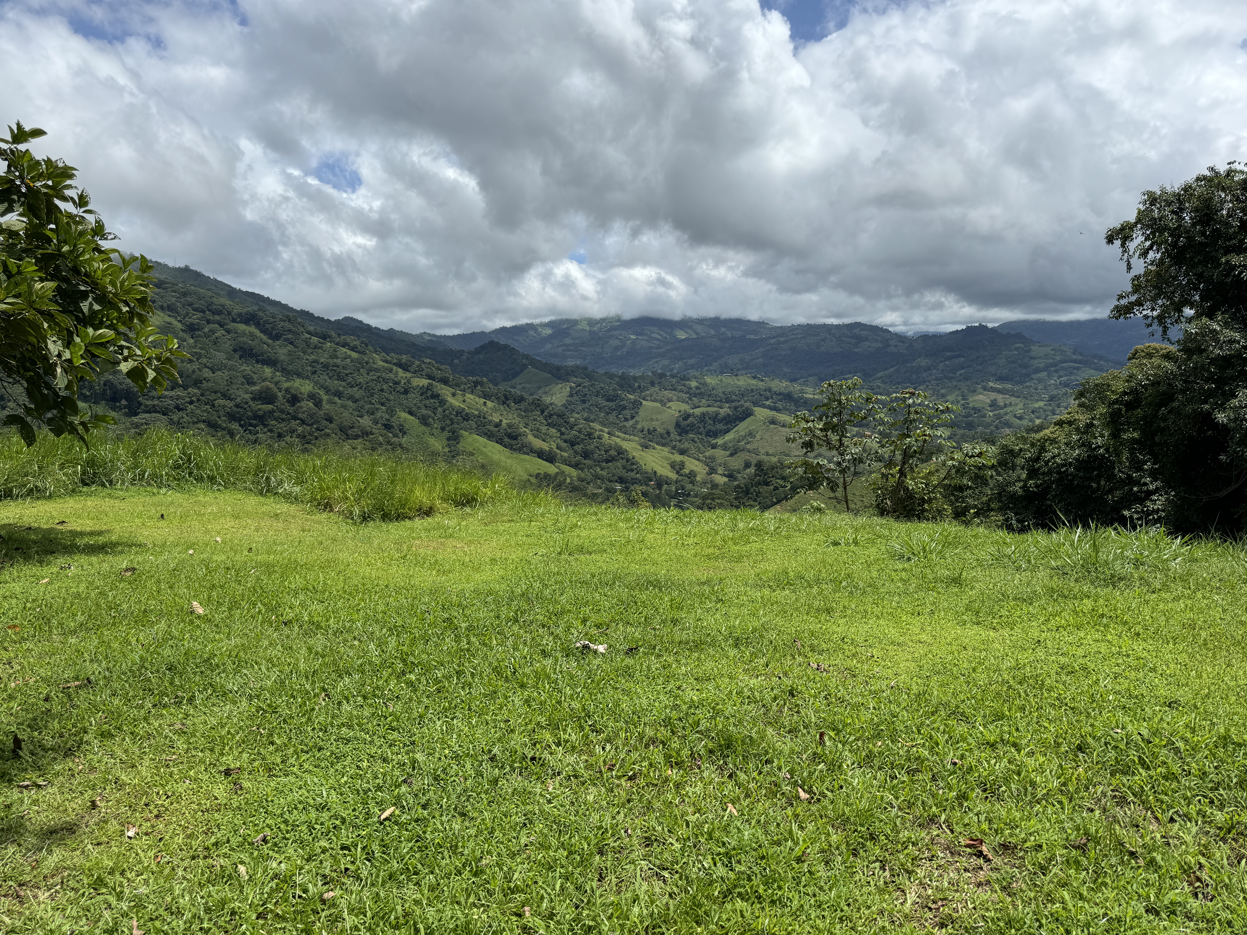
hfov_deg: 71.6
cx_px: 624
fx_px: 865
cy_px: 468
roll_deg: -0.5
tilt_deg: -6.7
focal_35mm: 24
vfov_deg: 56.8
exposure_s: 1/7092
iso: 80
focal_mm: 6.76
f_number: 1.78
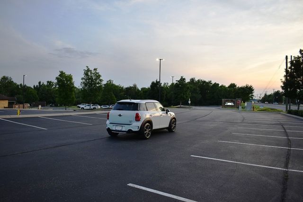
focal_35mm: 27
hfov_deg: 67.4
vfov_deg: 48.0
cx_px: 152
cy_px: 101
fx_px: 227
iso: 400
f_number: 4.5
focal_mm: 18
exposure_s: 1/250
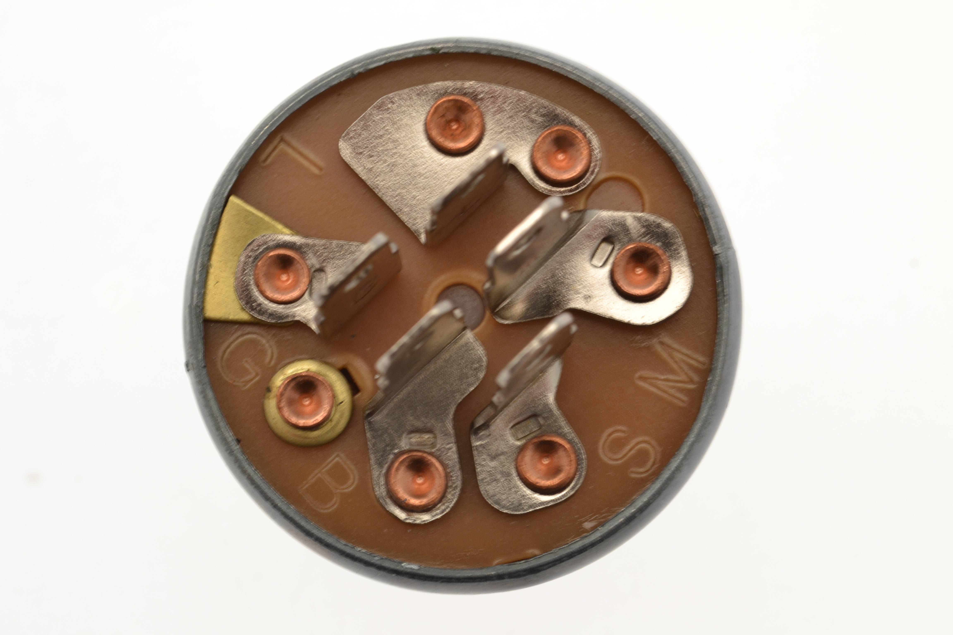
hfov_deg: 24.6
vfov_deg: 16.6
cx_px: 476
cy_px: 318
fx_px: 2184
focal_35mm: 82
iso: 200
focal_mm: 55
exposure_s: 1/10
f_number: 11
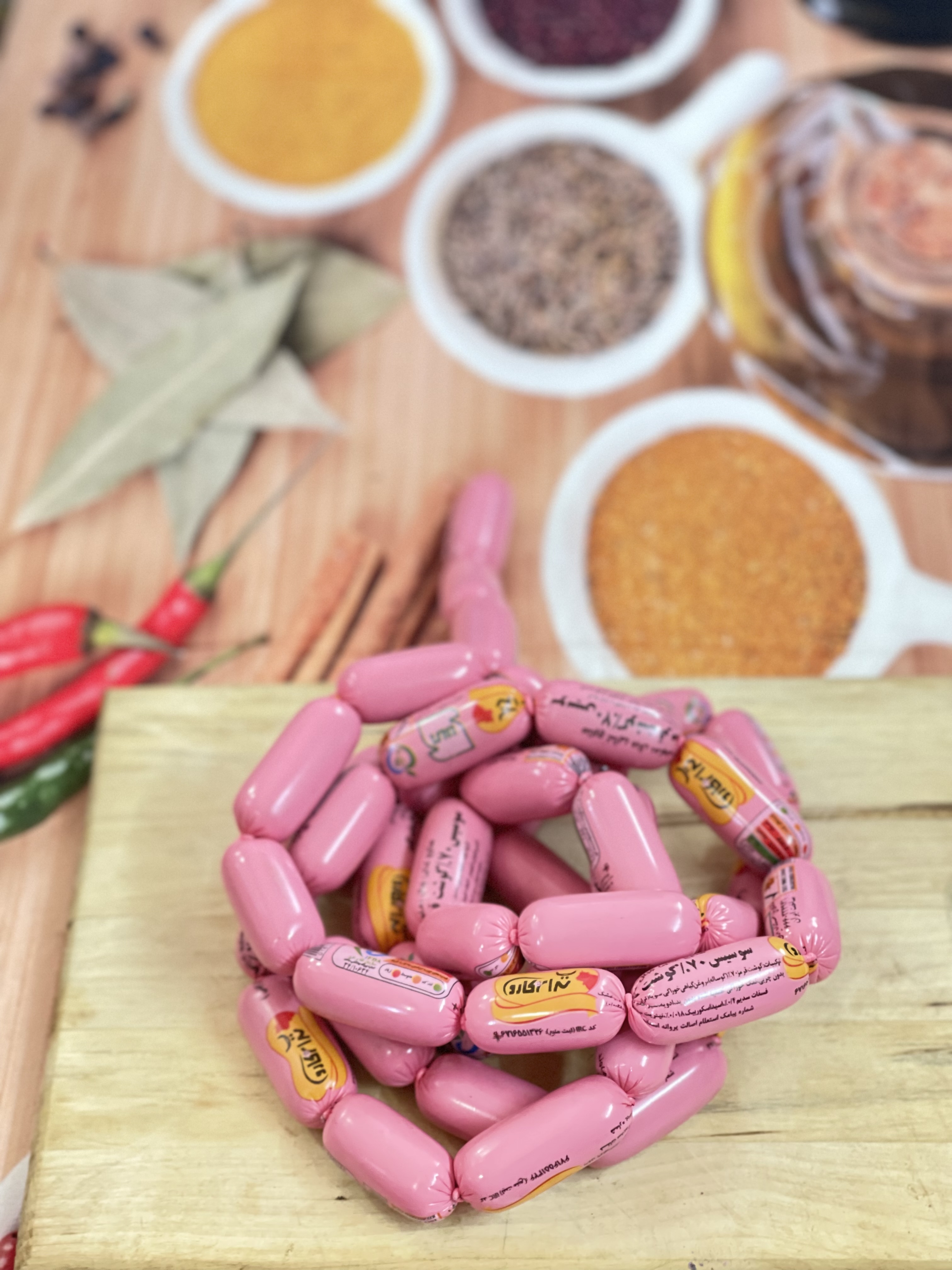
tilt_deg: -46.1
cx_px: 476
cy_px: 635
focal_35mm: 64
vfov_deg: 30.3
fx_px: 2347
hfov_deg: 22.9
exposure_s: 1/20
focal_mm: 7.5
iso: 320
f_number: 2.2
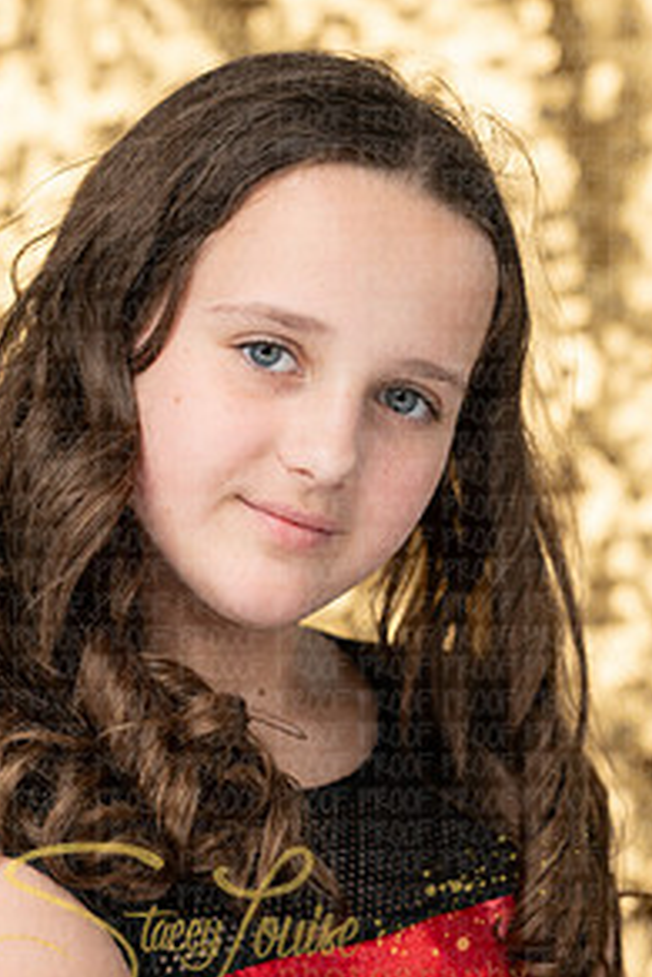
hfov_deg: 10.5
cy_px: 642
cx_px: 264
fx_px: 3554
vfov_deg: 15.6
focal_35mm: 131
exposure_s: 1/640
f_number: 3.5
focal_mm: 85
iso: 1250
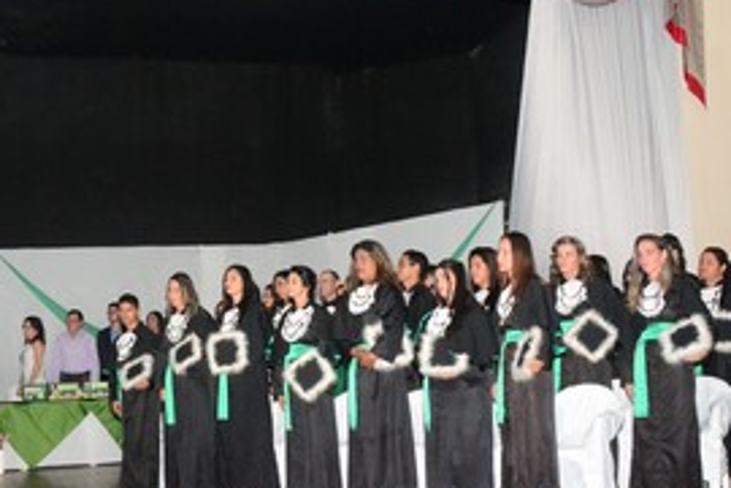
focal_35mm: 50
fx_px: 1015
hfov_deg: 39.1
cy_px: 369
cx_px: 238
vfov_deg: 26.6
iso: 3200
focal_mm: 20
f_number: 7.1
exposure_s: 1/80
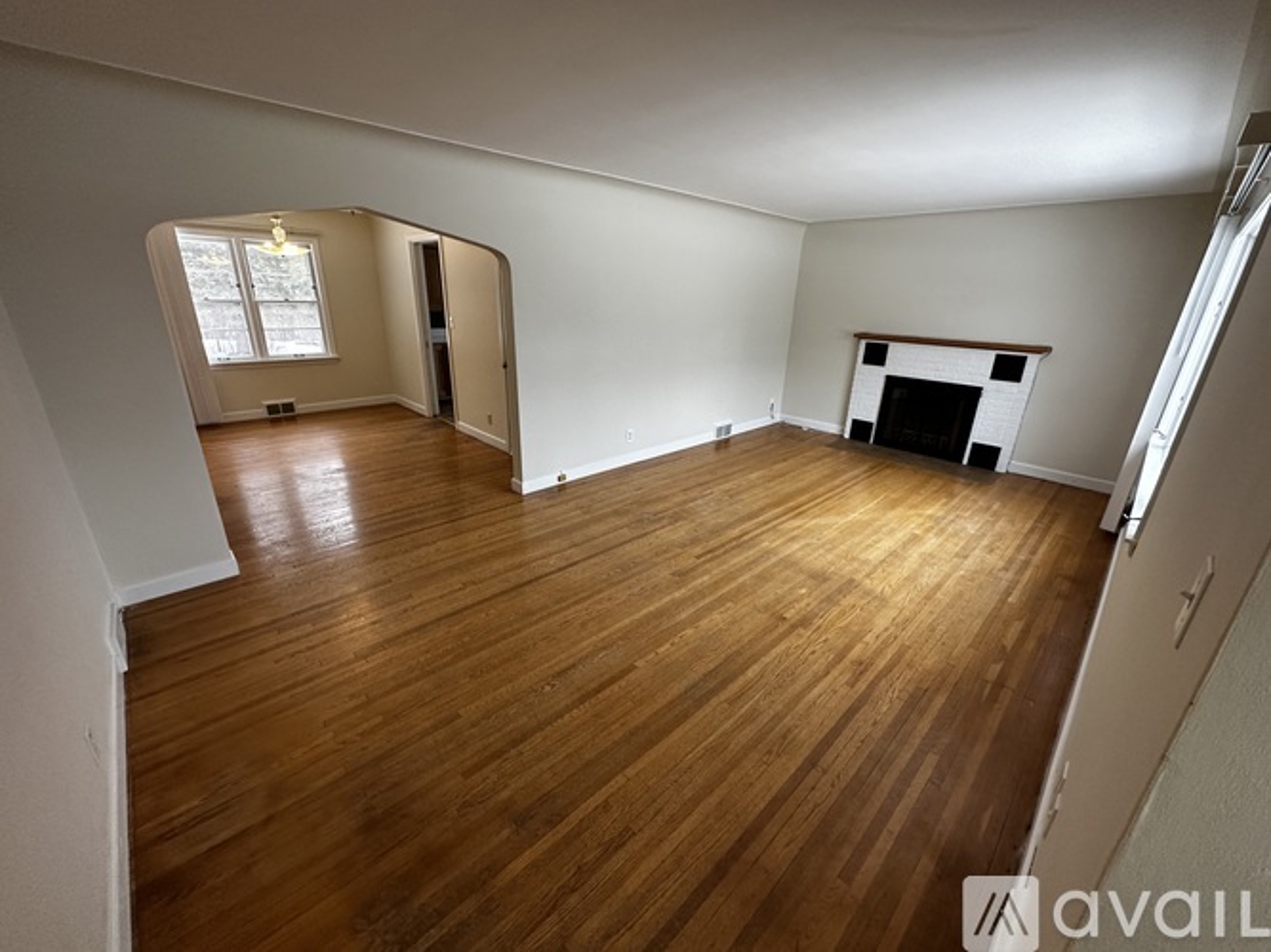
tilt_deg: -21.1
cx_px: 636
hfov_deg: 102.1
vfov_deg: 85.7
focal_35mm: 14
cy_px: 476
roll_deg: -2.6
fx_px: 514
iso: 200
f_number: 2.2
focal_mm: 2.22
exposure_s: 1/120
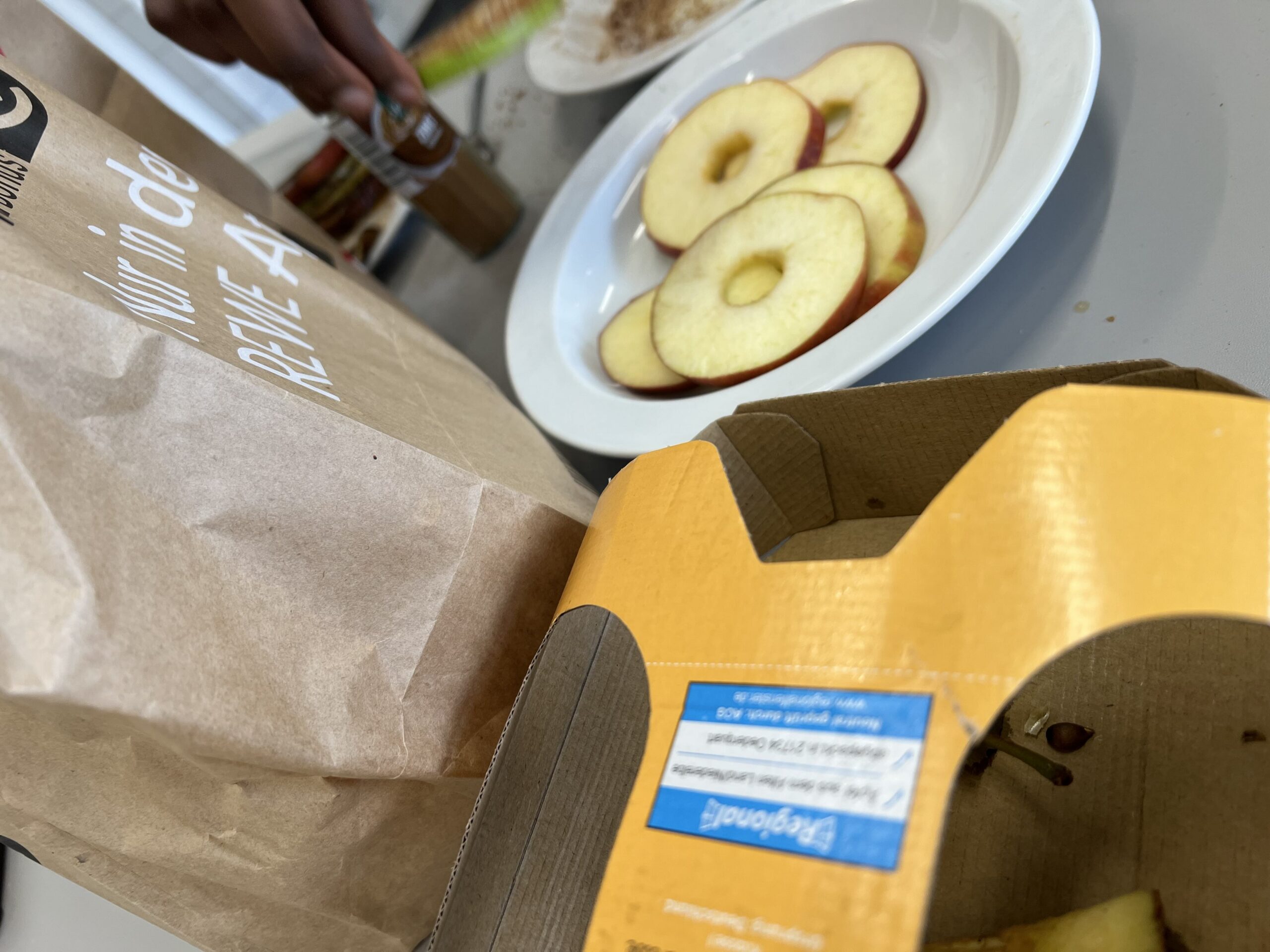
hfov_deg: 67.3
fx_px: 954
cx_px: 635
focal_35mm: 26
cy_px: 476
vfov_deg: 53.1
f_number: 1.5
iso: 40
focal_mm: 5.7
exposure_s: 1/100
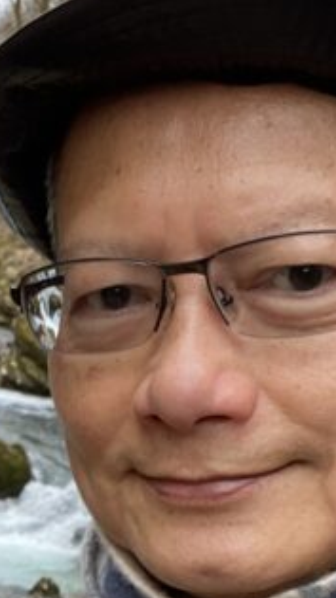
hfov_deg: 14.1
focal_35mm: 83
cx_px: -59
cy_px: 562
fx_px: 1316
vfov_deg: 24.7
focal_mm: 2.71
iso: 64
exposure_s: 1/122
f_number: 2.2
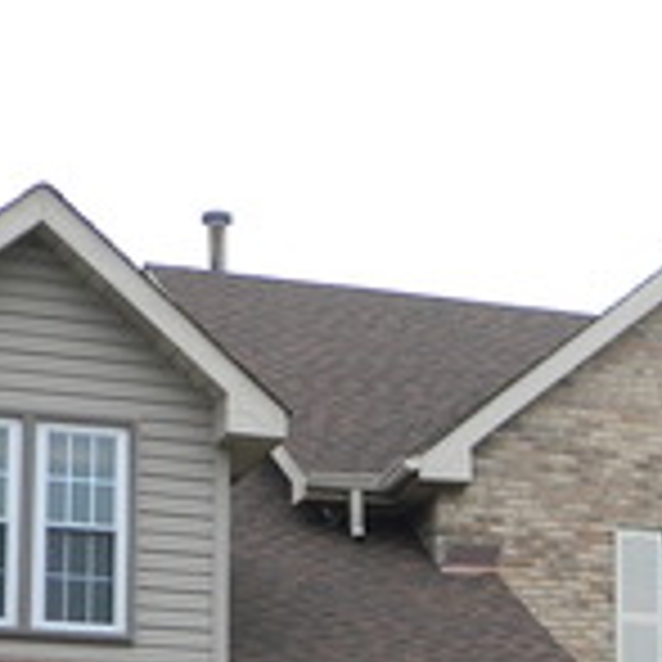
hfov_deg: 12.7
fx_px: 2921
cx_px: 694
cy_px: 739
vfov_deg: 12.7
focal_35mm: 135
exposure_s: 1/125
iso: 110
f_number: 3.3
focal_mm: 6.2
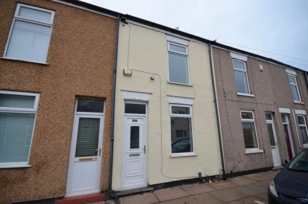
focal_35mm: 15
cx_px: 154
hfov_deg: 100.5
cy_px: 102
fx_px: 128
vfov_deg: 77.1
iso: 360
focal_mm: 10
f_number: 5.6
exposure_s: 1/125
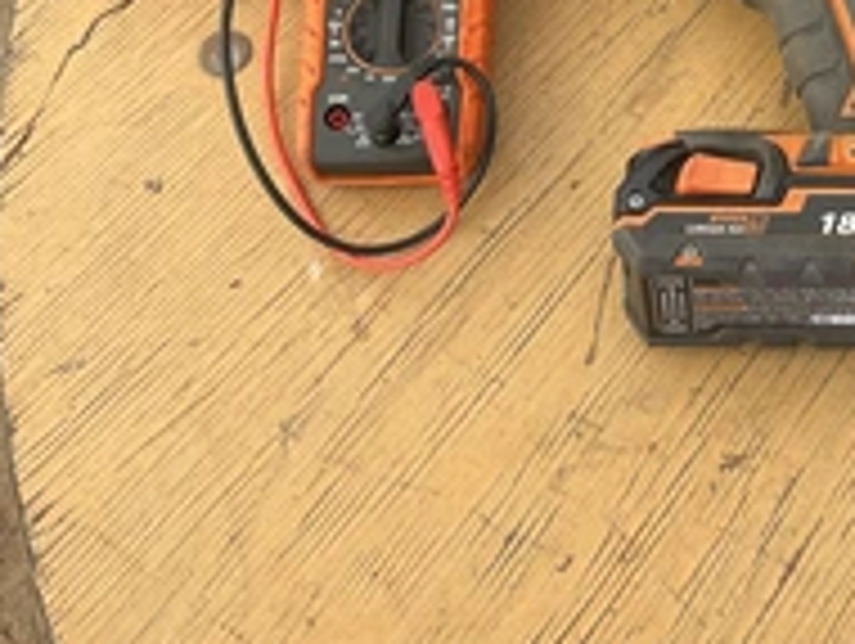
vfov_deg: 23.0
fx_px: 1509
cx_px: 774
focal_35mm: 61
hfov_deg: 30.2
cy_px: -23
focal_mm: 3
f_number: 1.8
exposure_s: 1/122
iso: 50
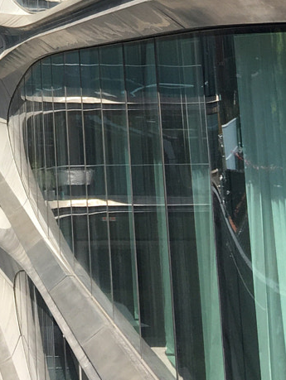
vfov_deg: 17.8
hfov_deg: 13.9
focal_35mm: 101
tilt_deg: +13.4
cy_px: -157
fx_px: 1111
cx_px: -121
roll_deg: +0.3
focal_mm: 4.15
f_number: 2.2
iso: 25
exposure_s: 1/712
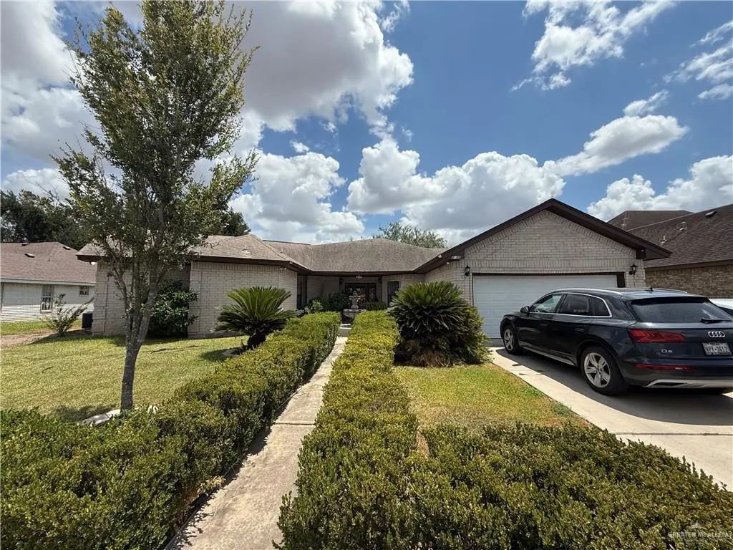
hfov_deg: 102.1
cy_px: 275
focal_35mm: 14
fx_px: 296
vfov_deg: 85.7
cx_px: 366
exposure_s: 1/3460
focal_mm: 2.22
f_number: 2.2
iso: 50
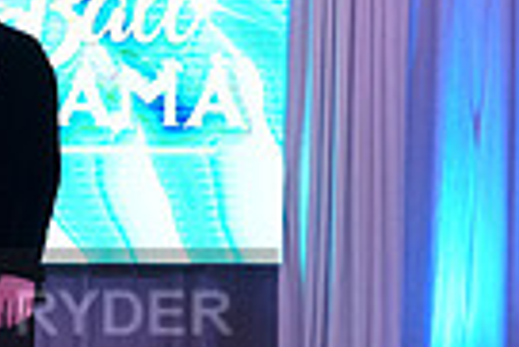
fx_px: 1717
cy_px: 349
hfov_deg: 16.3
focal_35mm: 119
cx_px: -137
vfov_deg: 11.4
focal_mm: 28
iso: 2500
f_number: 4
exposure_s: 1/250
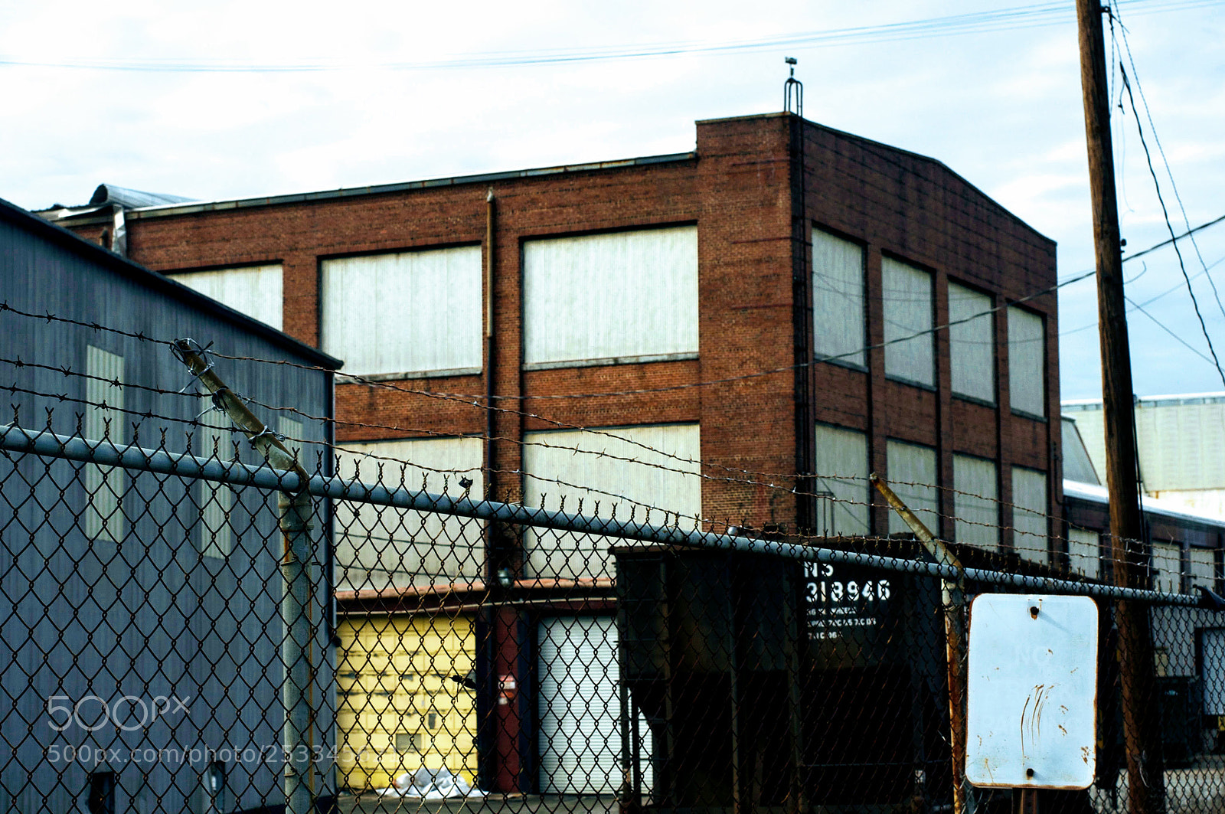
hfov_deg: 27.0
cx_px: 612
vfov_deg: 18.1
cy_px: 407
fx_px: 2549
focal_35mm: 75
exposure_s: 1/250
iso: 320
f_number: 9.5
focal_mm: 50
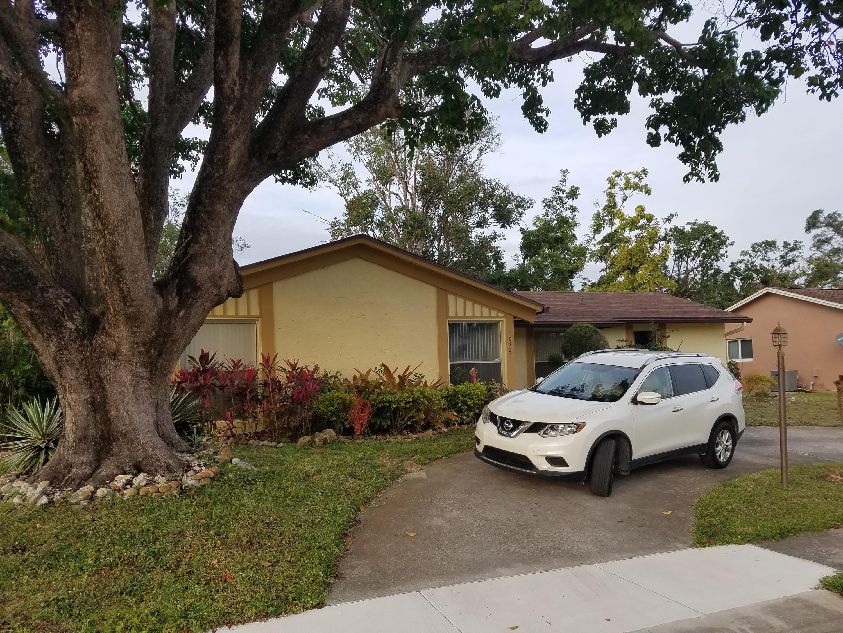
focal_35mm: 26
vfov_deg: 53.1
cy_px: 316
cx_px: 422
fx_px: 633
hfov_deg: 67.3
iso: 50
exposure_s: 1/524
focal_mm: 4.2
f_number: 1.7
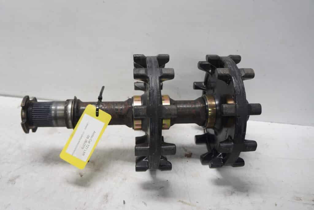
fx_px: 236
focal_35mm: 27
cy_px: 105
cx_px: 157
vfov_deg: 47.9
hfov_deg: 67.4
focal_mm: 18
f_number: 3.5
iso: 160
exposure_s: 1/60
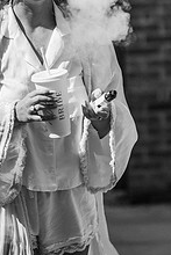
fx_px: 1238
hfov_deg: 7.9
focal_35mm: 174
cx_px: 50
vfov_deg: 11.7
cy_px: 29
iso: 100
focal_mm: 85
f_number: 2
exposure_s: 1/8000
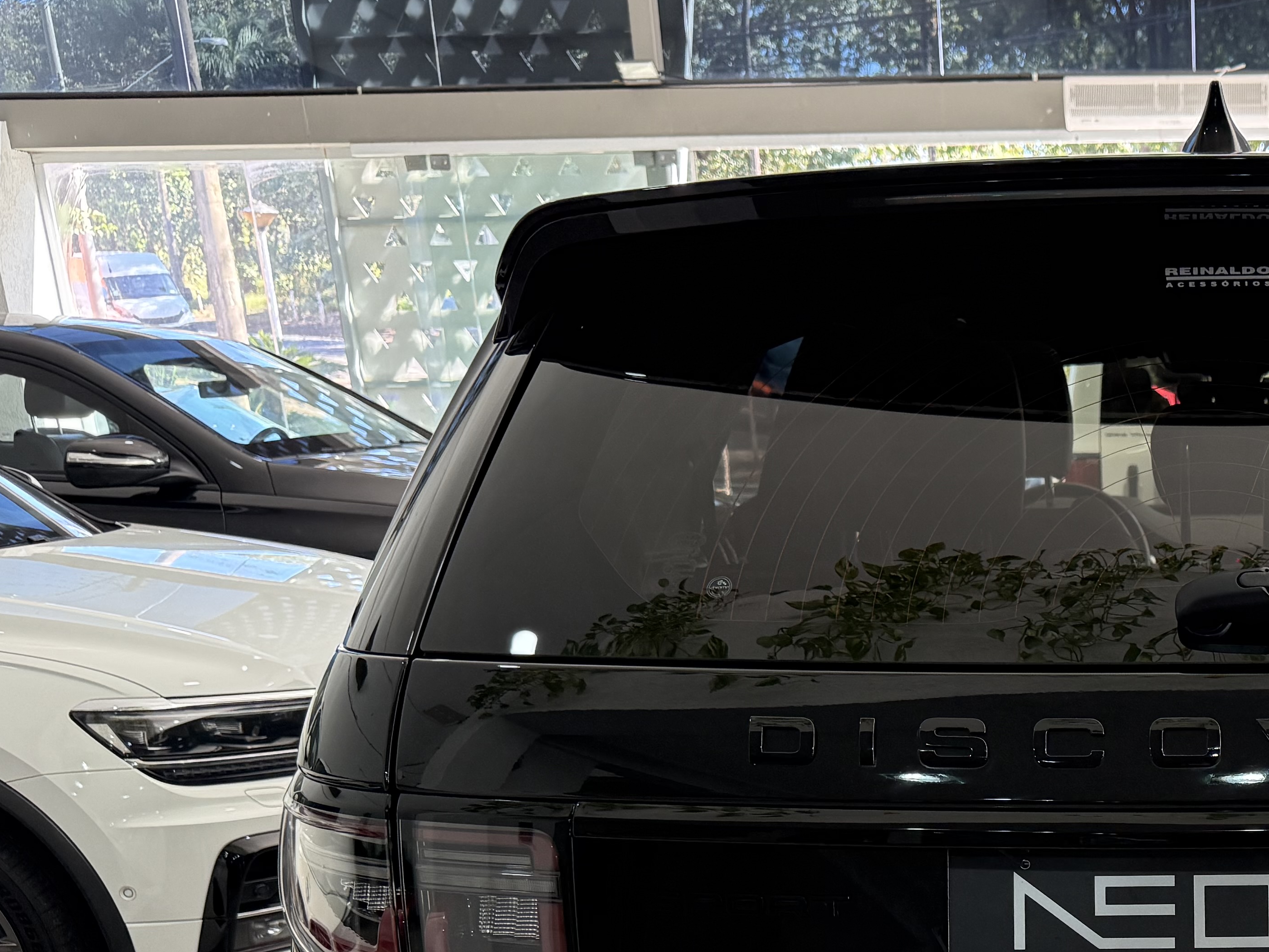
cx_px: 1249
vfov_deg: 27.9
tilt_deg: -17.4
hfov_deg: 35.4
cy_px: 952
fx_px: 1796
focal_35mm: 49
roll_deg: +1.4
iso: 200
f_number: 1.78
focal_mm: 6.76
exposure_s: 1/132
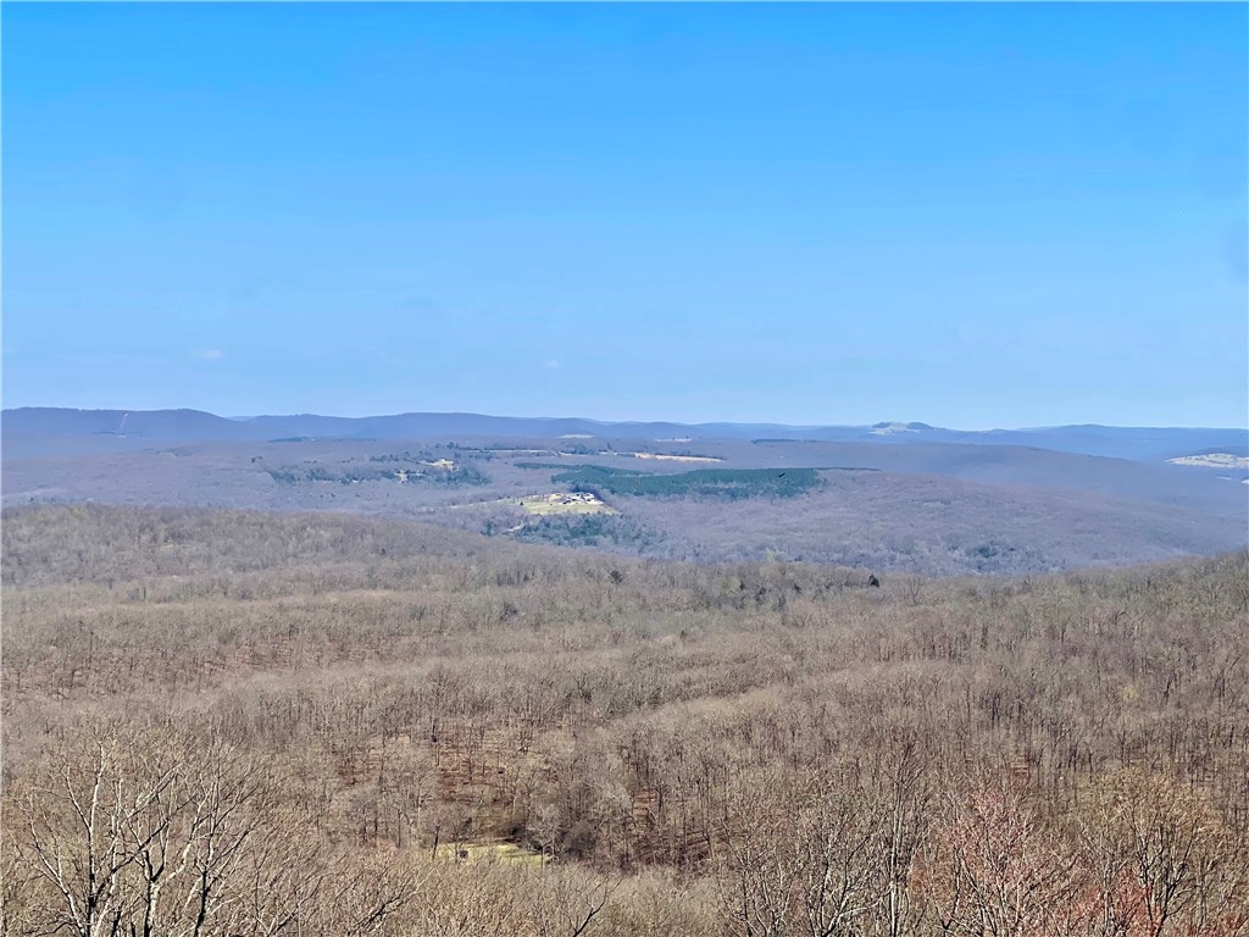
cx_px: 624
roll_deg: -0.9
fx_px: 2309
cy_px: 468
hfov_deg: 30.3
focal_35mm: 64
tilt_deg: -1.5
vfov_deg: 22.9
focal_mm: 7.5
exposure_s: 1/1309
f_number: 2.2
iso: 20
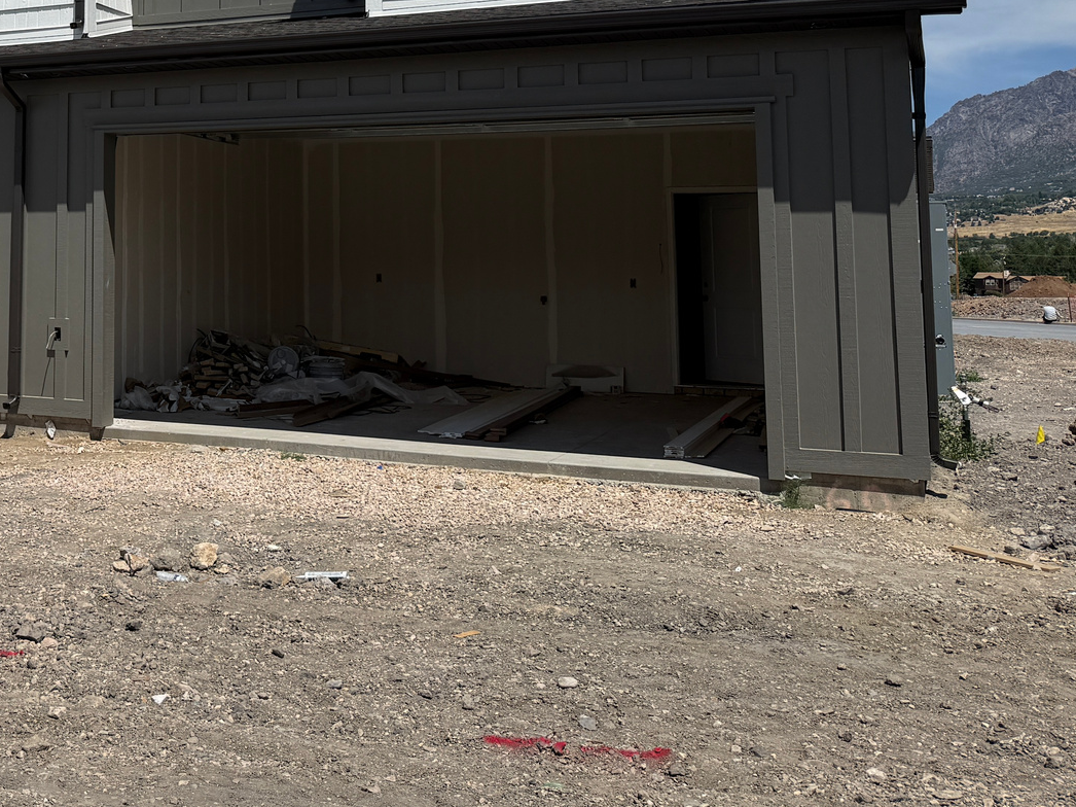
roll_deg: -1.4
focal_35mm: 47
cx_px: 52
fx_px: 1461
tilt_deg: +7.5
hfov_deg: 37.1
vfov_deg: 29.8
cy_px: 112
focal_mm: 6.76
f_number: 1.78
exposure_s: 1/9091
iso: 80
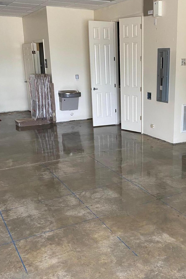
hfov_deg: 32.8
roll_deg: +0.0
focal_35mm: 40
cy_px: 150
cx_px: 139
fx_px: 310
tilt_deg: -16.3
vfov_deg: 48.4
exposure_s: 1/60
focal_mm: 4.25
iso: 200
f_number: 1.8
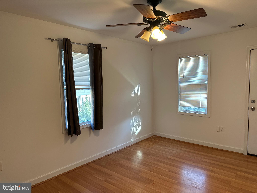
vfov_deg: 56.8
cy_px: 96
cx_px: 128
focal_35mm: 24
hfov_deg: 71.6
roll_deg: +0.7
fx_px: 178
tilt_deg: -4.3
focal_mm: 6.86
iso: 125
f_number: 1.78
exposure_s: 1/60
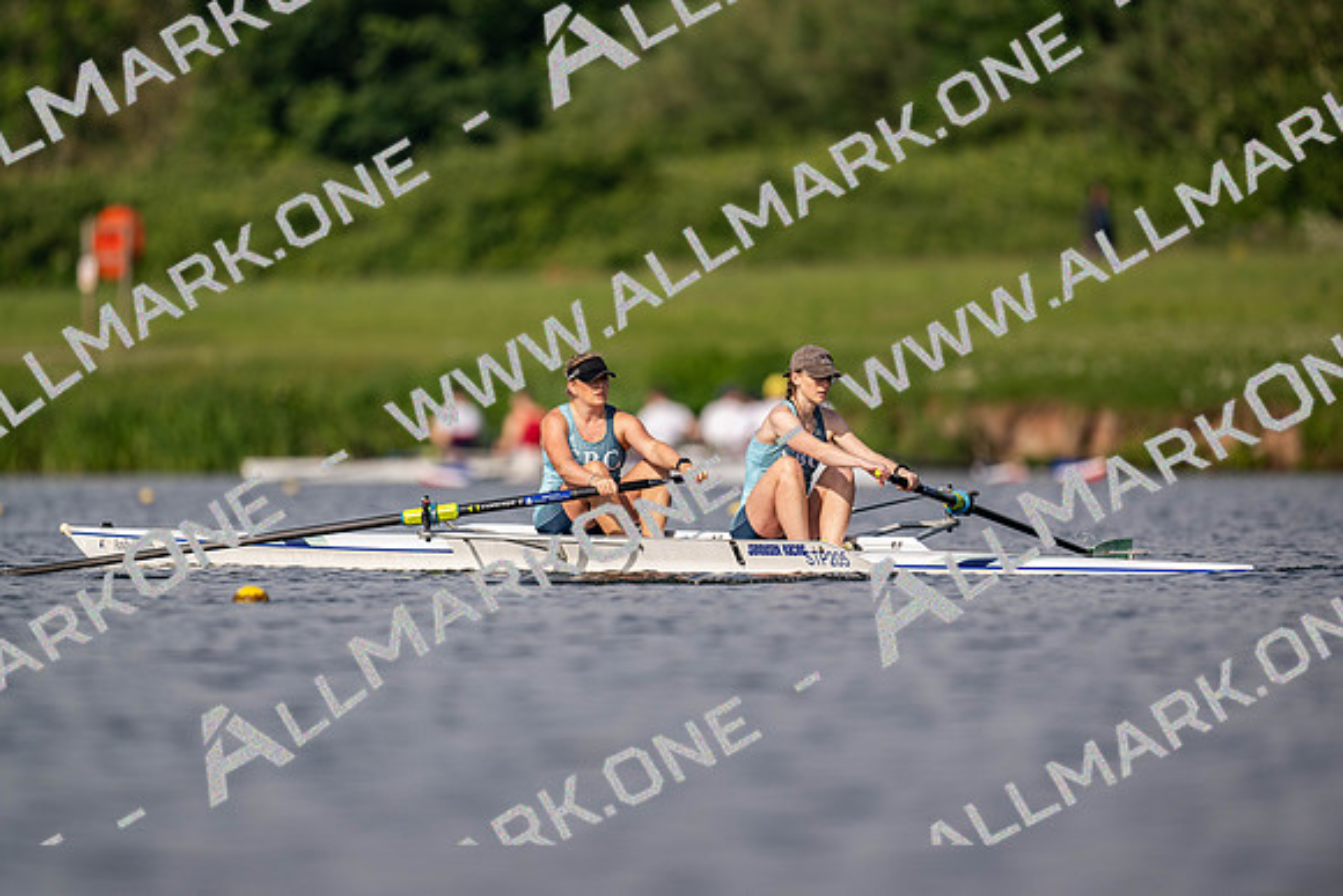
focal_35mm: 600
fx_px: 22388
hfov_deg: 3.4
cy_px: 448
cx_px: 672
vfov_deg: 2.3
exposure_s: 1/2500
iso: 200
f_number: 4
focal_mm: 600
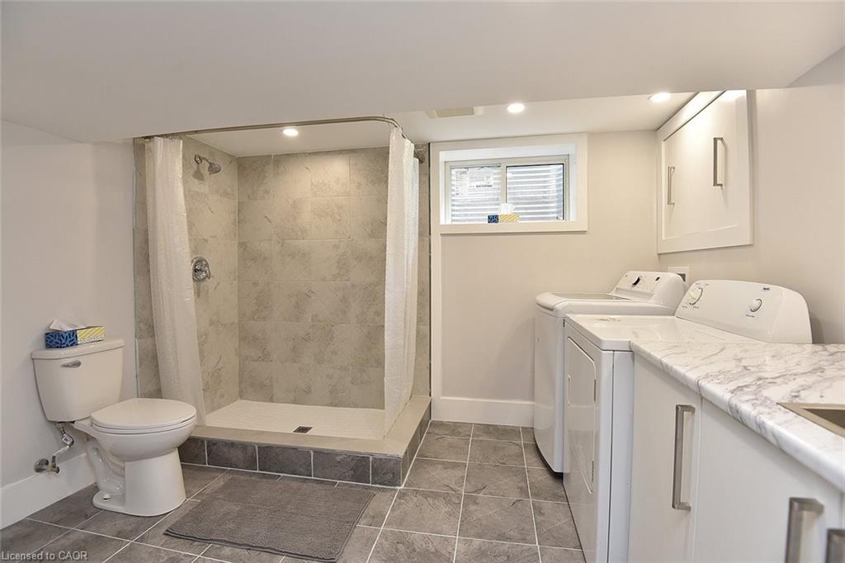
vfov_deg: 73.7
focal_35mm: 16
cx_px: 422
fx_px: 375
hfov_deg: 96.8
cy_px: 282
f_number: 6.3
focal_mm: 16
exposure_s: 1/60
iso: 500
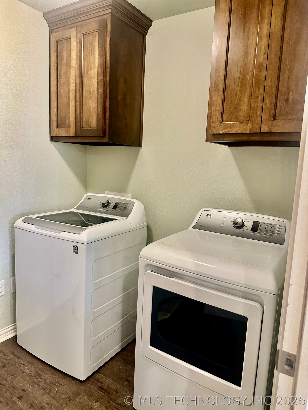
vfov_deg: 71.6
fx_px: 285
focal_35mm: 24
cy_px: 205
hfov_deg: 56.8
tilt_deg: -7.9
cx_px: 154
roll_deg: -3.6
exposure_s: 1/60
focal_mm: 6.86
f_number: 1.78
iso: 500
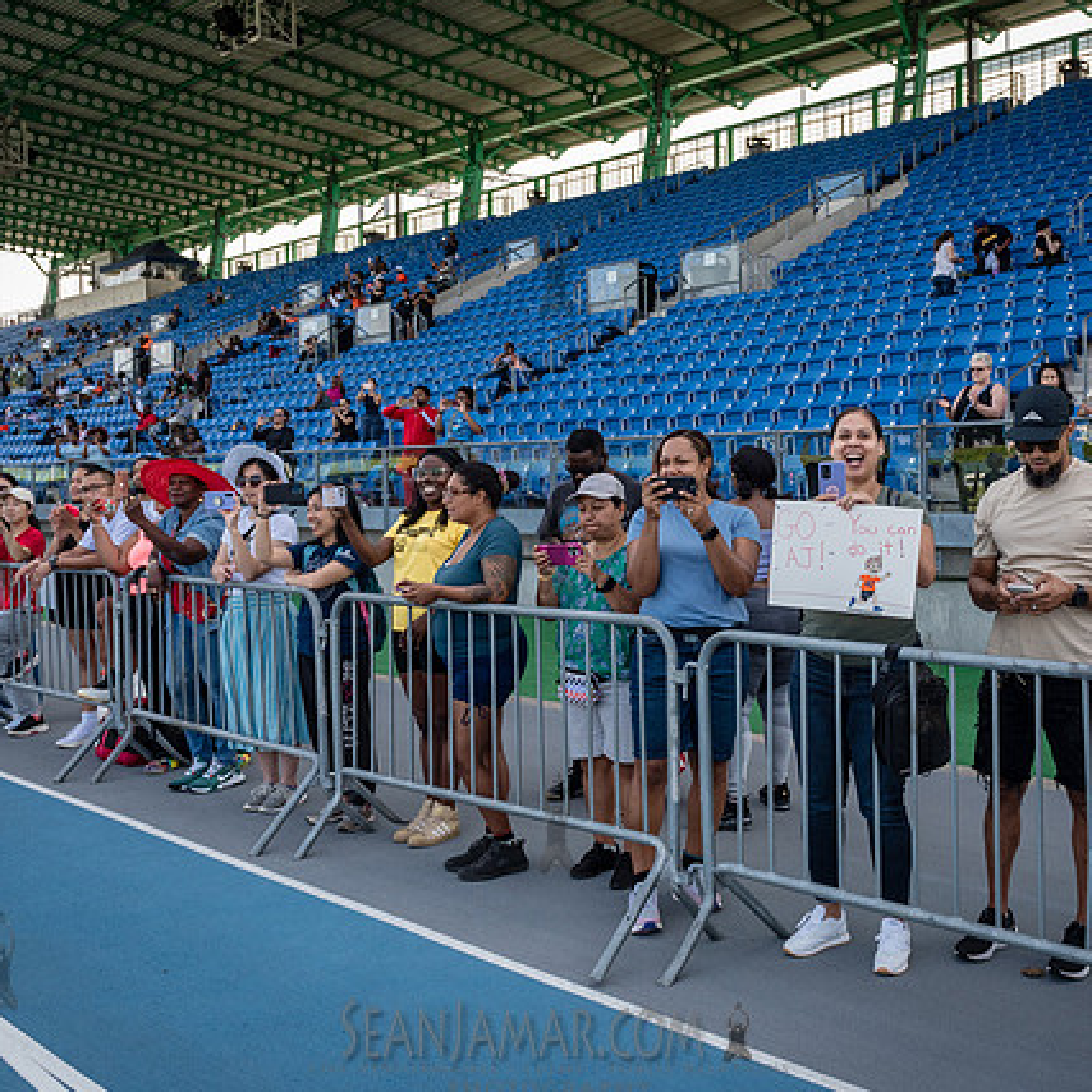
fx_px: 1321
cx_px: 794
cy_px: 516
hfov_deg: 43.7
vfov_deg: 44.9
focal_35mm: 37
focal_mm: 24
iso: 400
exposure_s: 1/400
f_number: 5.6
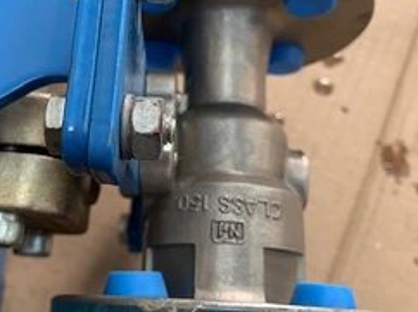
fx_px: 519
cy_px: 129
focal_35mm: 43
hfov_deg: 43.5
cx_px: 150
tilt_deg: -59.2
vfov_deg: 33.5
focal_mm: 4.25
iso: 160
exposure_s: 1/60
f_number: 1.8
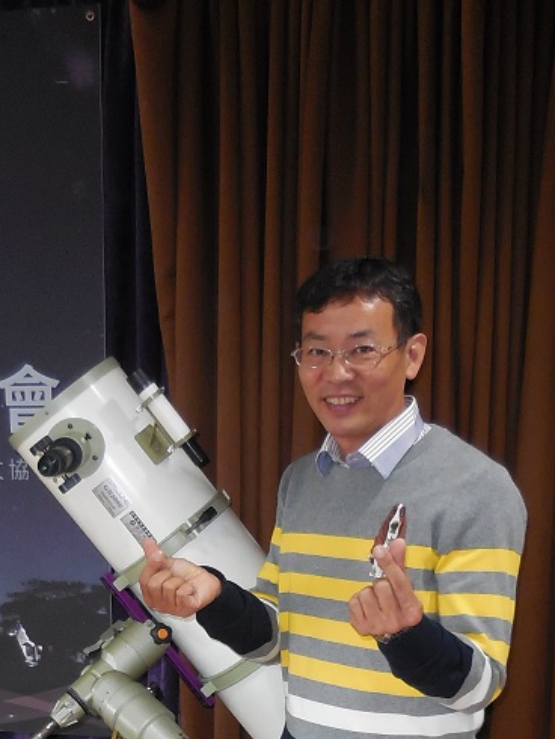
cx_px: 211
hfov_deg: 28.5
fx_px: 1089
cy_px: 715
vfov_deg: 34.5
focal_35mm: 51
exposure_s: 1/25
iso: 400
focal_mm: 4.5
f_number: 3.3
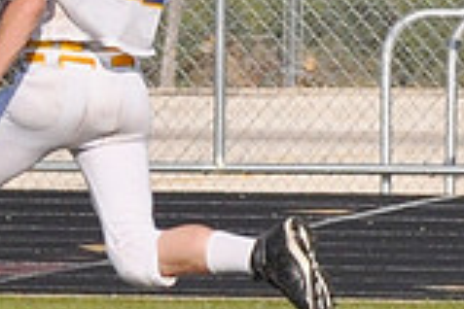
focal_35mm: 558
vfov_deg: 2.5
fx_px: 7191
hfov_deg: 3.7
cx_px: -289
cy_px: -16
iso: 400
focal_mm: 102
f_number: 6.3
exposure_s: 1/1600
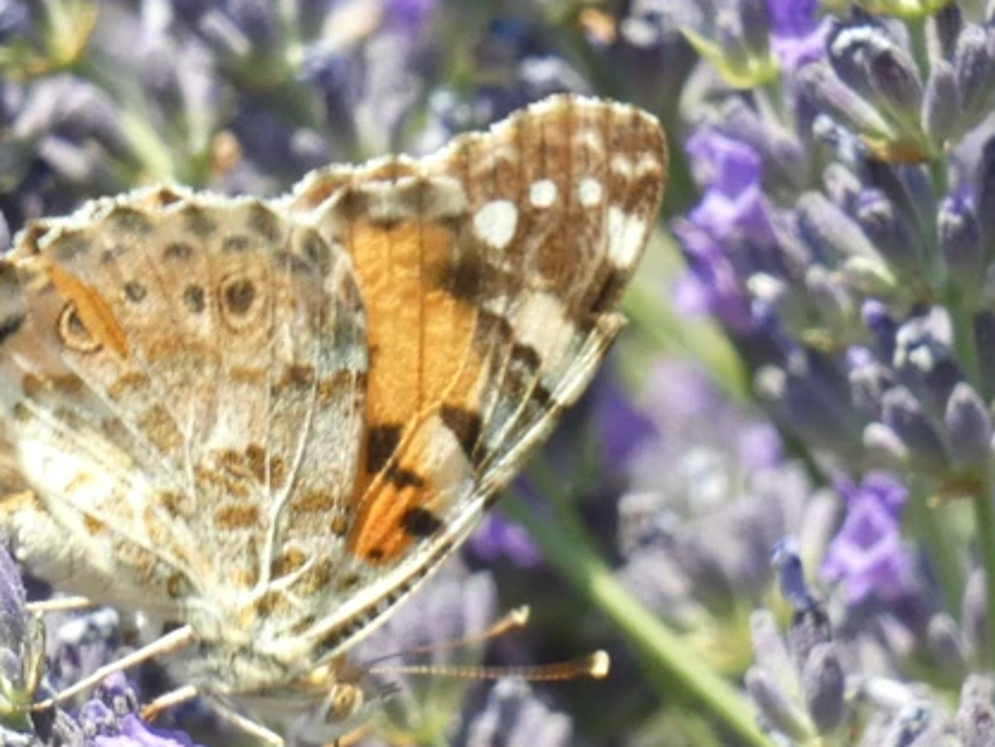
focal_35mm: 520
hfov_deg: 3.8
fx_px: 14951
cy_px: 449
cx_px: 272
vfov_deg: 2.9
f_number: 7.1
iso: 200
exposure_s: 1/80
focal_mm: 60.8
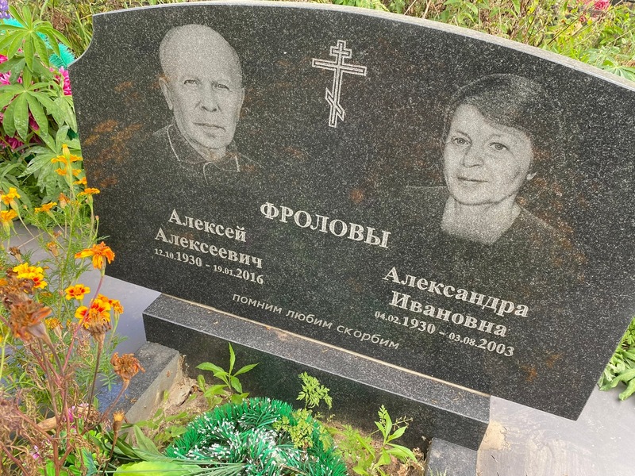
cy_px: 238
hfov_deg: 67.3
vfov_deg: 53.1
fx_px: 477
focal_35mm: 26
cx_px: 318
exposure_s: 1/121
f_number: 1.8
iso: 32
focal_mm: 4.25
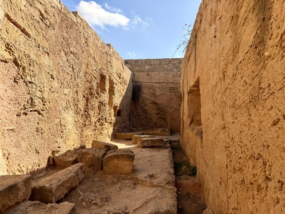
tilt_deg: +2.3
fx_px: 198
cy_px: 107
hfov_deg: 71.6
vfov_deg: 56.8
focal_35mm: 24
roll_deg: +0.4
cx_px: 142
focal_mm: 6.76
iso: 80
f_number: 1.78
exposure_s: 1/3584
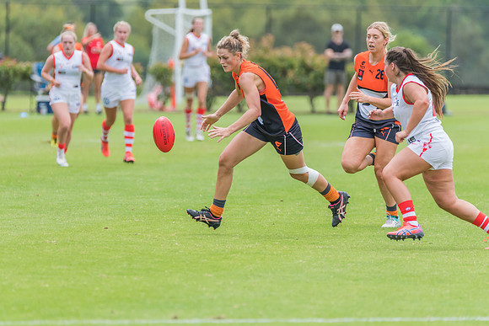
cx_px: 234
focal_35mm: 515
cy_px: 156
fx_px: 6997
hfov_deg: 4.0
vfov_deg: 2.7
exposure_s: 1/1600
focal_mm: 460
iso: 800
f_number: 6.3
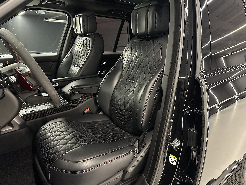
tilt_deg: -15.4
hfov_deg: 71.6
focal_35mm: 24
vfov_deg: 56.8
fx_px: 171
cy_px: 92
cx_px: 123
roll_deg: -1.6
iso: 1000
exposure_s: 1/33
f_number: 1.78
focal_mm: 6.86
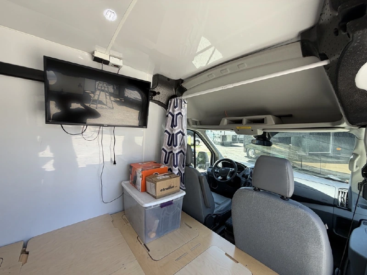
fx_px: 148
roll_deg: +0.4
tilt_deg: -2.5
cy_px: 138
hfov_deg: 102.1
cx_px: 184
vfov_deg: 85.7
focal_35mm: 14
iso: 40
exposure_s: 1/186
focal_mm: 2.22
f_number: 2.2
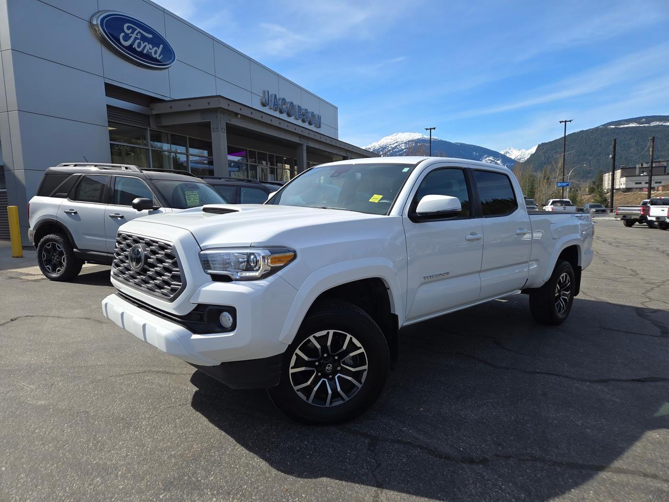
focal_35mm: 23
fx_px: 445
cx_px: 334
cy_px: 251
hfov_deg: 73.9
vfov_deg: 58.9
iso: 25
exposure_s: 1/1659
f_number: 1.8
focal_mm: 5.4
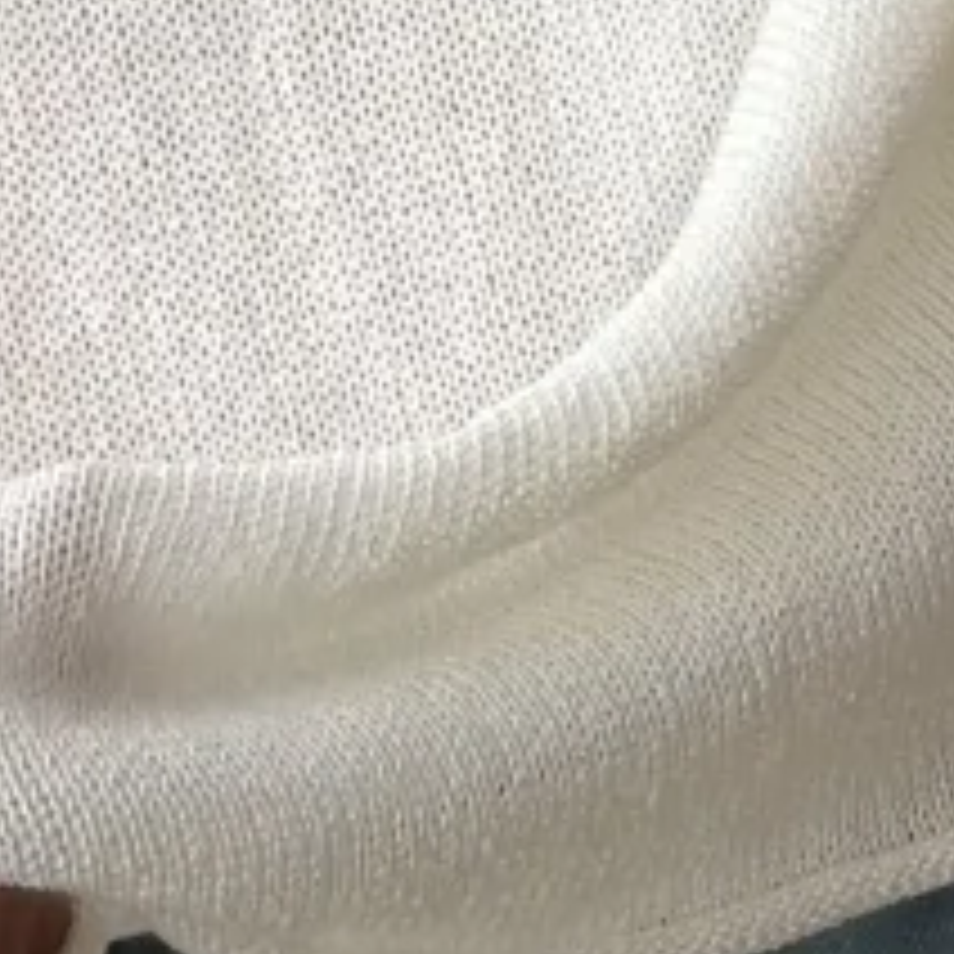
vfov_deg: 9.8
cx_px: 680
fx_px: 4490
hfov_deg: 12.1
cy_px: 2709
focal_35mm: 144
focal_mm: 6.76
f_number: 1.78
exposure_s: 1/121
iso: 200
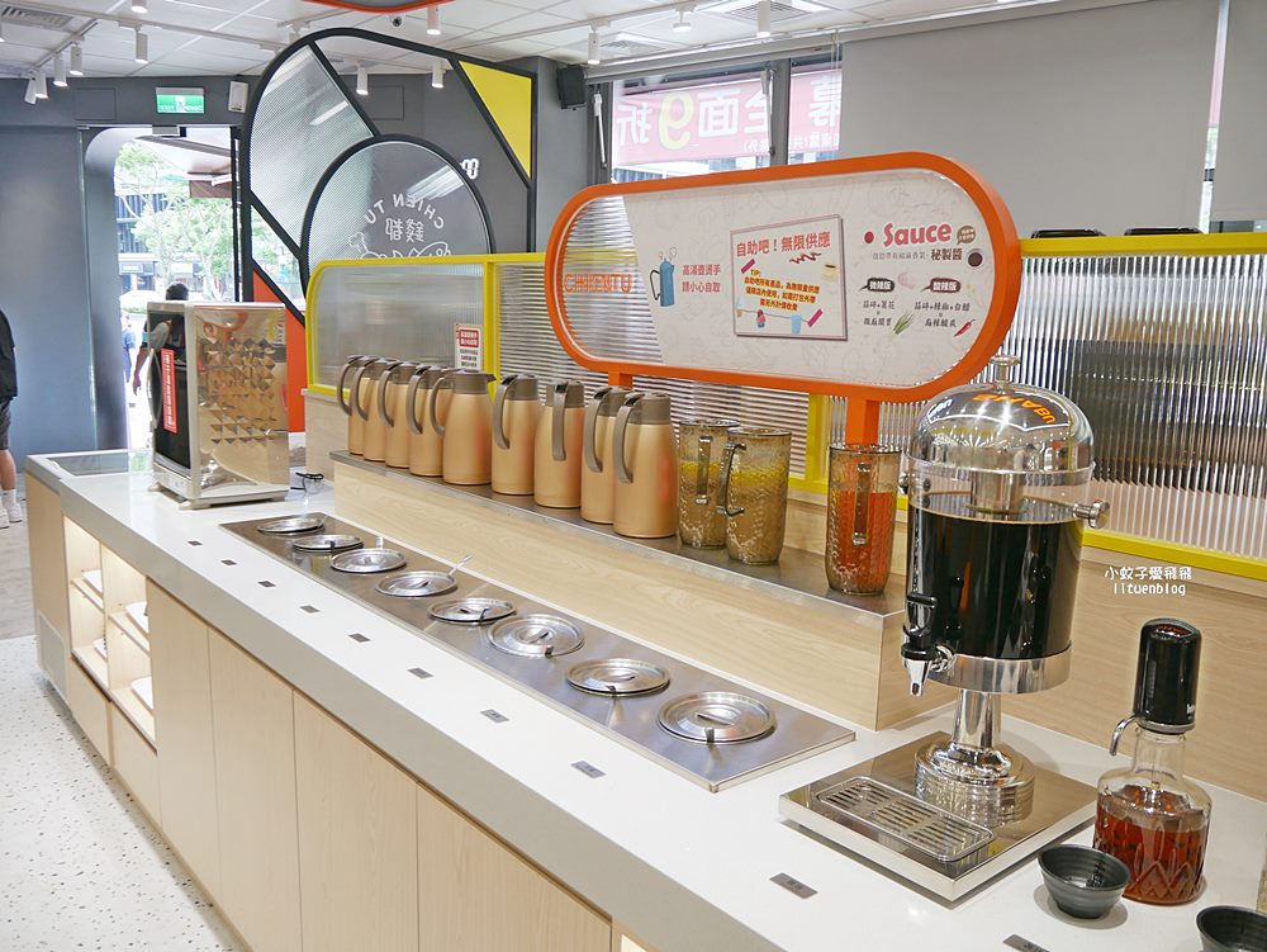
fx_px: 1025
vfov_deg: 49.8
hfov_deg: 63.4
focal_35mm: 28
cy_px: 476
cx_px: 634
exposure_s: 1/60
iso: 200
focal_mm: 14
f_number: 3.5
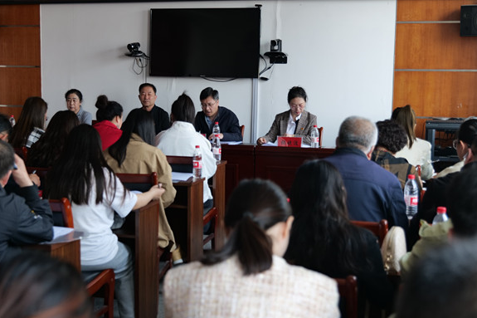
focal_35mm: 57
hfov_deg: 35.0
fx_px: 755
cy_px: 161
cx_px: 193
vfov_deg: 23.8
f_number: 4
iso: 500
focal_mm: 41
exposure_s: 1/60
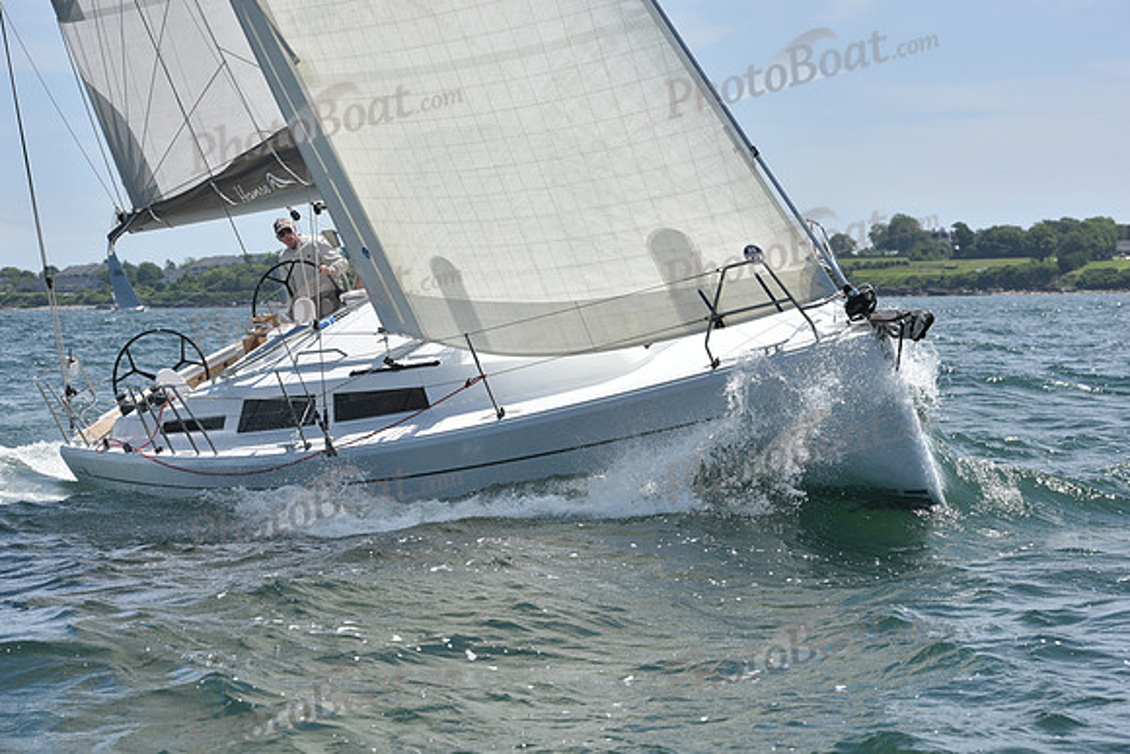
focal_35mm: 95
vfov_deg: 14.4
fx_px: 2983
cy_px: 377
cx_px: 565
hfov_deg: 21.5
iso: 250
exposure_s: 1/1250
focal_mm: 95
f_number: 8
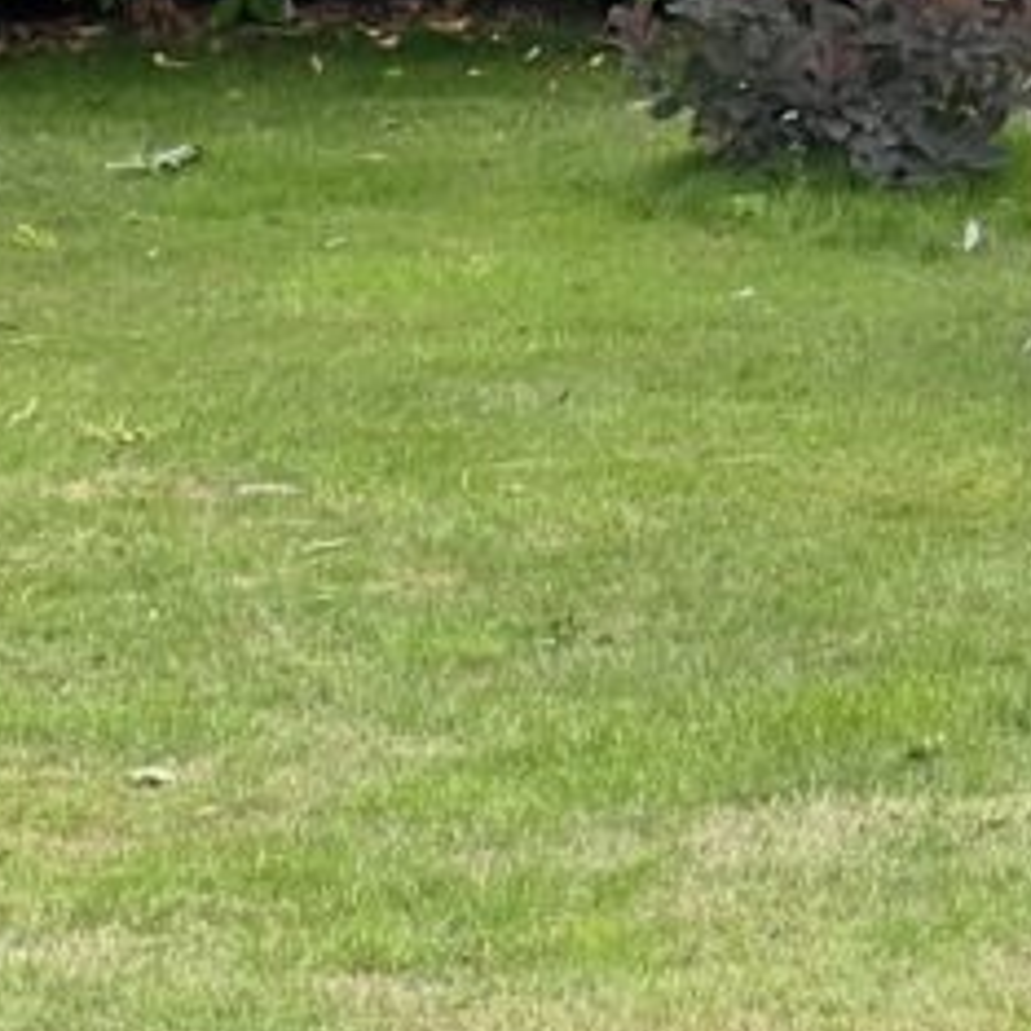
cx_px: 1621
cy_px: -1124
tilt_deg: +2.0
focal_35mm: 298
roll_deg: +1.8
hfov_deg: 5.8
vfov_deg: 5.7
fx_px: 10042
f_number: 2.8
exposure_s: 1/391
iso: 32
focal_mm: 9
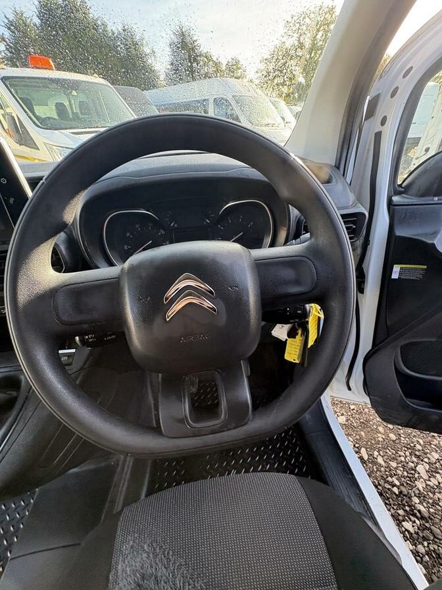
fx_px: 238
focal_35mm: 14
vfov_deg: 102.1
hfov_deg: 85.7
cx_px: 221
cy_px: 295
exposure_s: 1/99
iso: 160
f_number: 2.2
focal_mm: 2.22
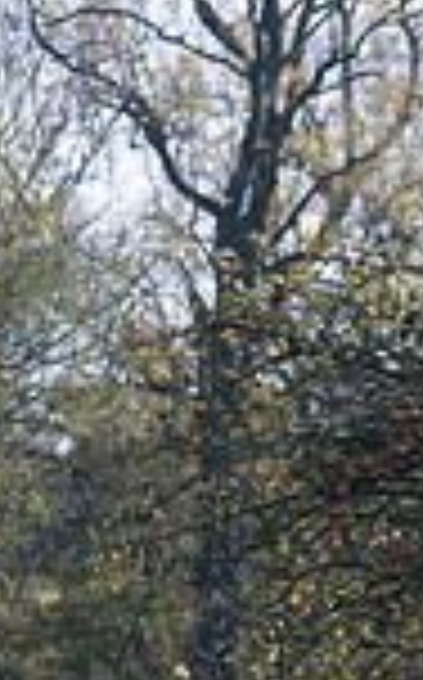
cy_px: 838
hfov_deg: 3.1
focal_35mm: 412
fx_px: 7621
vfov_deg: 5.1
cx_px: -778
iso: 1000
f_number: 5.6
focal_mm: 105
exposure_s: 1/1250
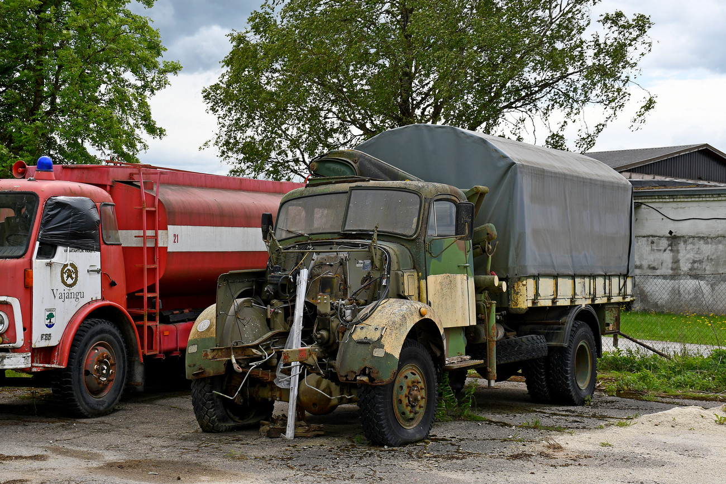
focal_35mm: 51
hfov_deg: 38.9
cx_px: 363
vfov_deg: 26.5
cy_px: 242
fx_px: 1028
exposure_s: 1/800
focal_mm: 34
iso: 200
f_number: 6.3
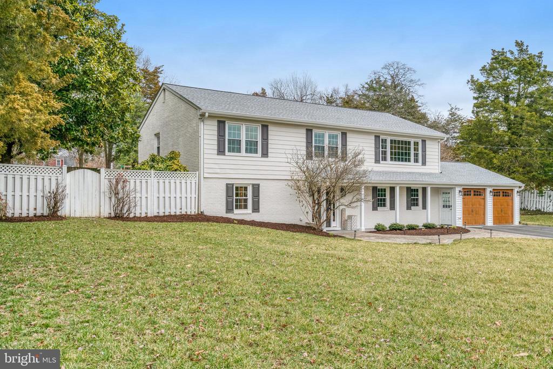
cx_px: 276
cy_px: 184
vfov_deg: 45.0
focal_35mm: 29
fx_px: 446
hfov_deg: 63.7
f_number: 8
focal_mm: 29
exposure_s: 1/1250
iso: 1250
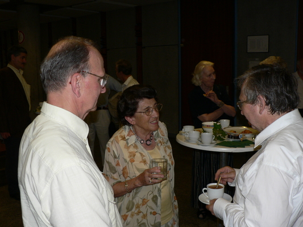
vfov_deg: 39.7
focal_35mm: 36
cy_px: 114
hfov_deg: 51.3
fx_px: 315
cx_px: 152
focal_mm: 6
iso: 100
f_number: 2.8
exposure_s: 1/60
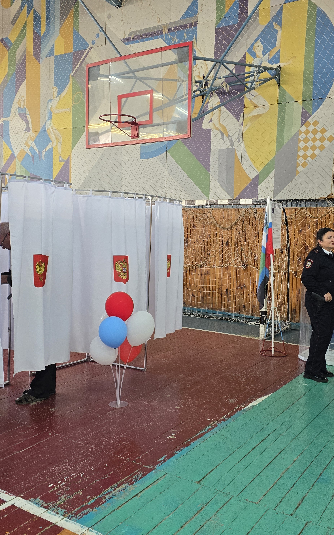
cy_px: 267
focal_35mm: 33
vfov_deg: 58.1
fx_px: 481
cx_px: 176
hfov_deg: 38.3
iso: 250
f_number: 1.7
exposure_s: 1/100
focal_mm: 6.3
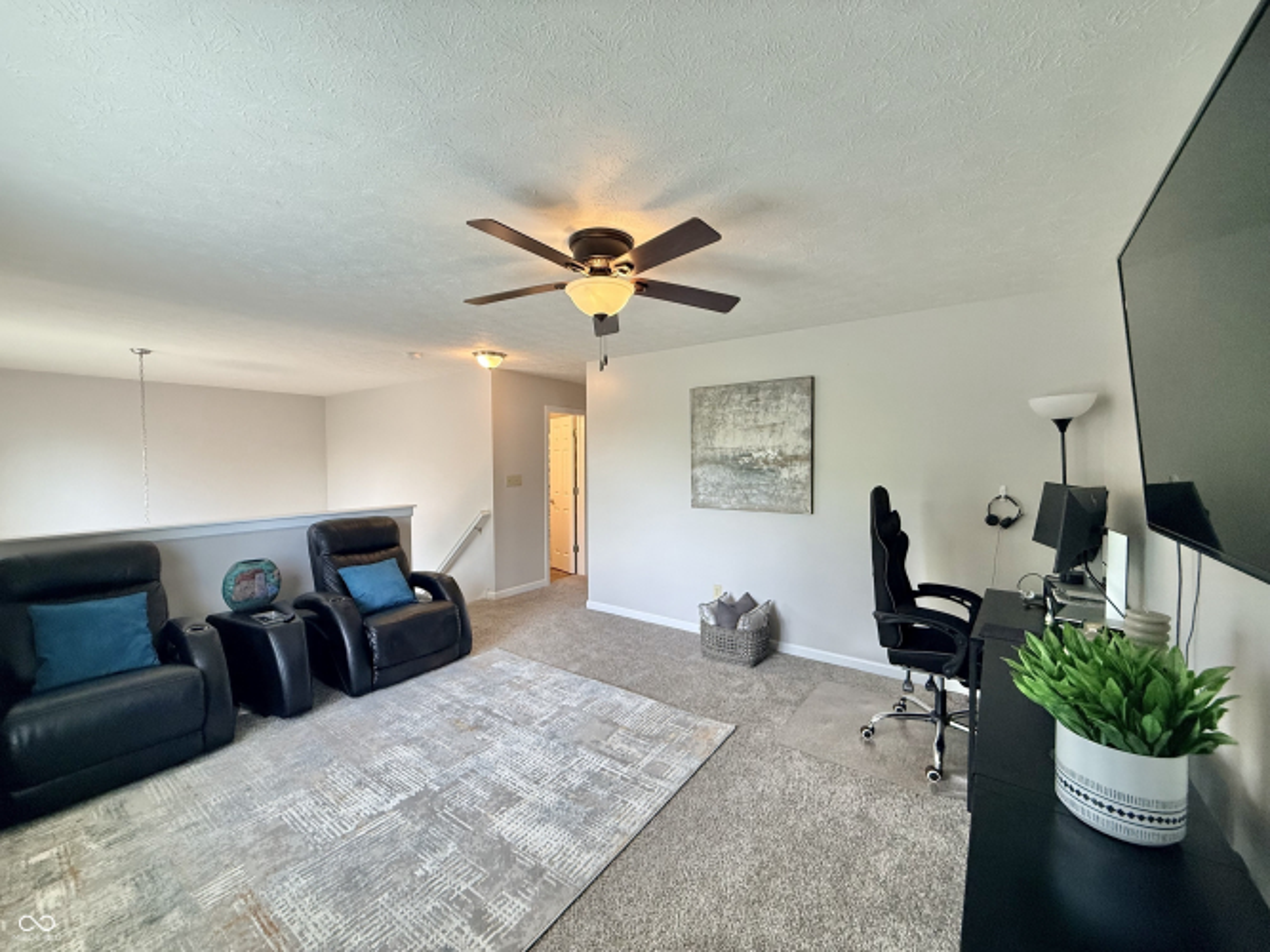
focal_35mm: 14
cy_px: 476
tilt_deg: -0.4
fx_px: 514
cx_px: 635
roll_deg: +1.2
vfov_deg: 85.7
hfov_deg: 102.1
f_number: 2.2
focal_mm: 2.22
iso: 200
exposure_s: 1/120
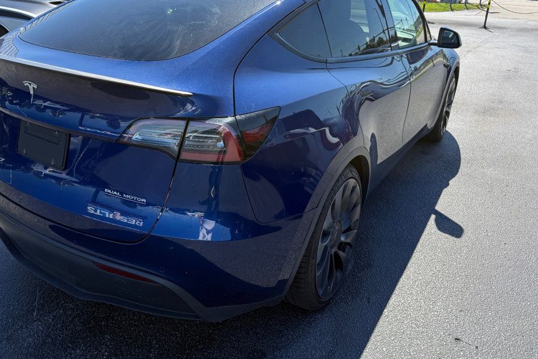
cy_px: 128
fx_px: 448
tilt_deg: -16.4
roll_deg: -2.3
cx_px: 229
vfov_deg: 43.2
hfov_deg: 61.6
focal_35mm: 30
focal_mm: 6.76
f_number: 1.78
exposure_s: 1/2169
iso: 80
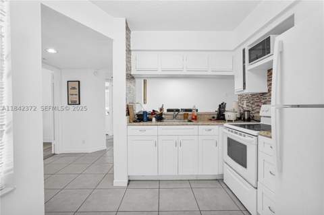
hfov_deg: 96.8
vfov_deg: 73.6
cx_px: 162
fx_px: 144
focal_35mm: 16
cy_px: 108
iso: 400
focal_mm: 16
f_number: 8
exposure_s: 1/30
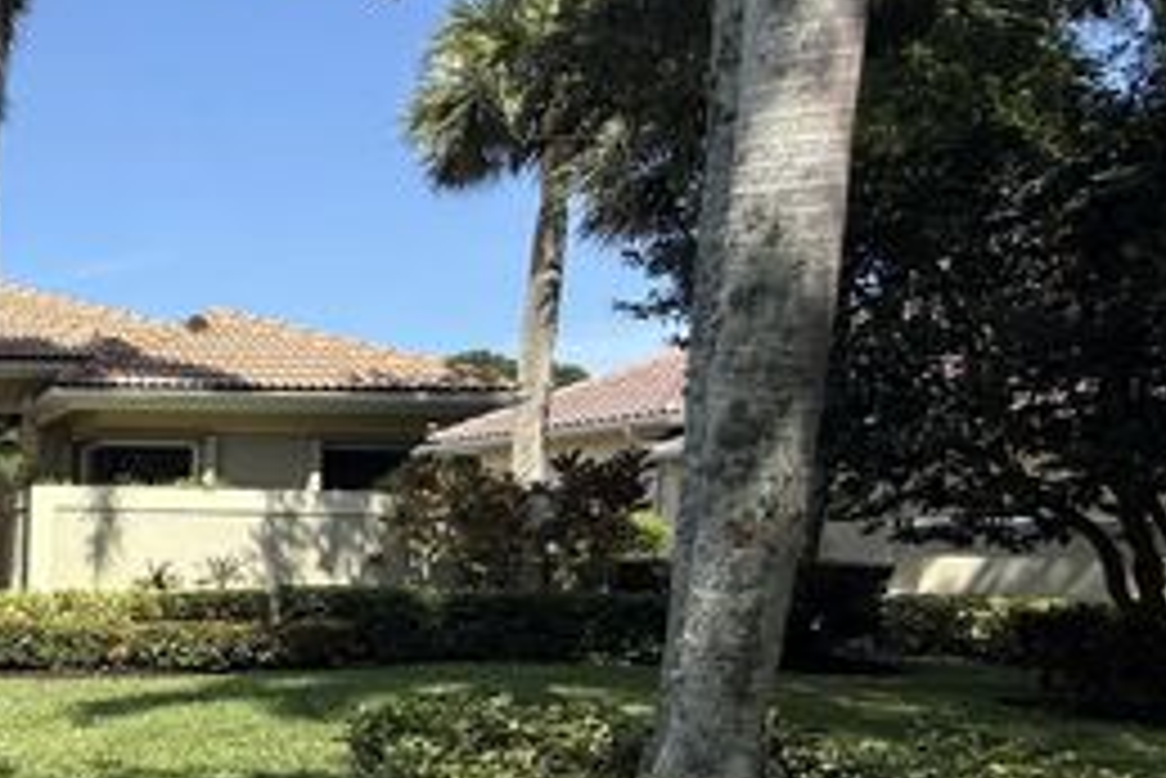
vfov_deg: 36.0
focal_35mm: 36
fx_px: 1167
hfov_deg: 38.4
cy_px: 594
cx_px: -252
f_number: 2.2
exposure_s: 1/1312
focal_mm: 2.22
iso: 50
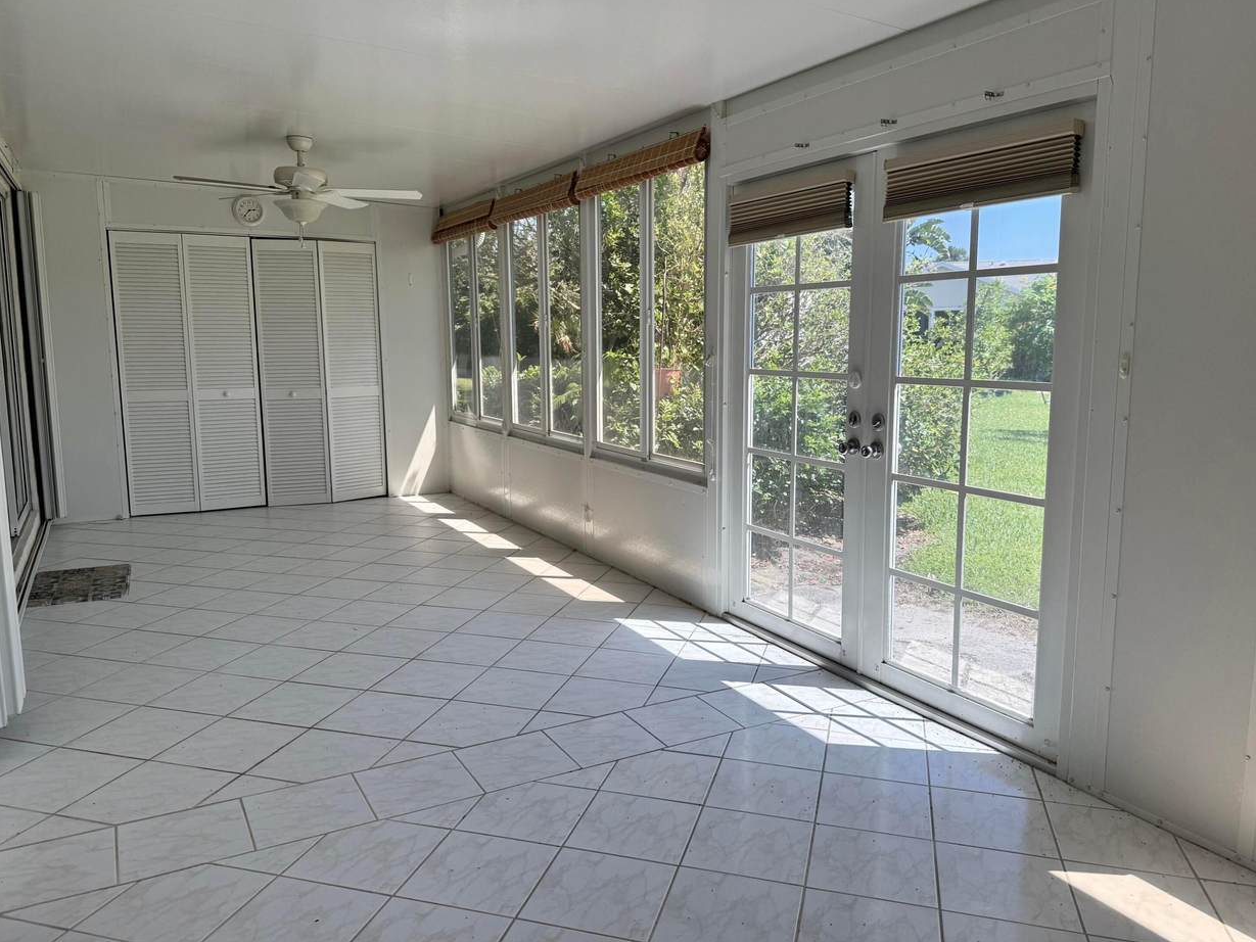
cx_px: 636
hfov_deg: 69.4
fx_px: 907
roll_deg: +0.4
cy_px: 453
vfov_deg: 54.9
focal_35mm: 25
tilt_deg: -7.3
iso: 100
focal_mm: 6.76
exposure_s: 1/387
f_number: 1.78
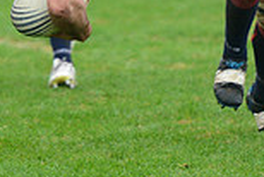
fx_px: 5527
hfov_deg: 2.7
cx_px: -65
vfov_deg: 1.8
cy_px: -73
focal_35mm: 753
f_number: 2.8
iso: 1600
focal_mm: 200
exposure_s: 1/500
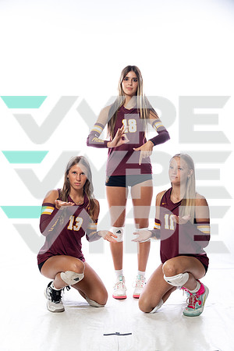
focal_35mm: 50
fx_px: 487
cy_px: 176
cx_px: 117
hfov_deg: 27.0
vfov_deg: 39.6
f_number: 5.6
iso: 640
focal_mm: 50
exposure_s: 1/250
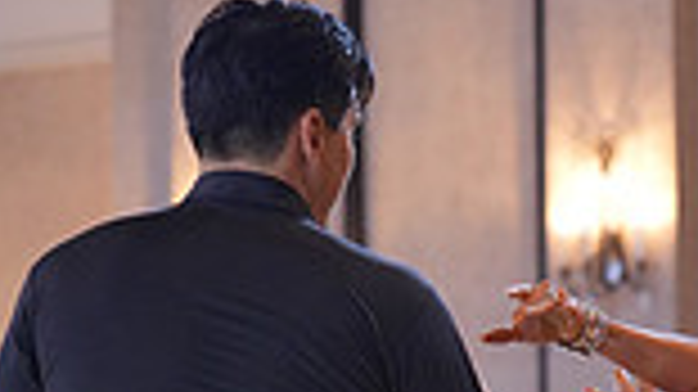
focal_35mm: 196
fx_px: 3626
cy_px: 577
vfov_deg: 6.1
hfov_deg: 11.0
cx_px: 498
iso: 1250
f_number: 2
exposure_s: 1/500
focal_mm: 50
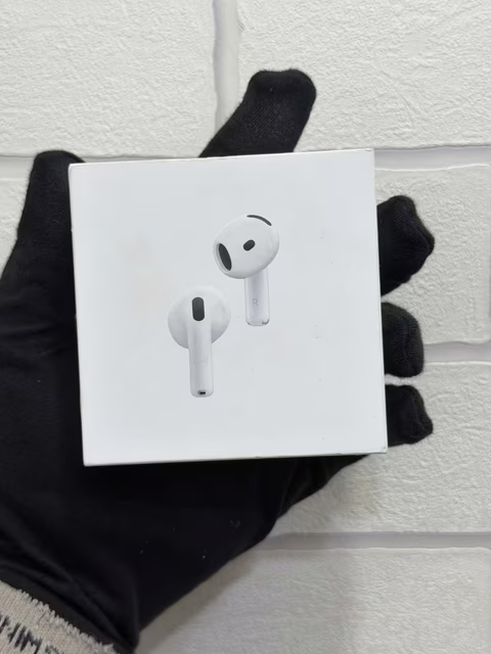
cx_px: 246
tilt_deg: -5.2
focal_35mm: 48
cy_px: 327
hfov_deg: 30.3
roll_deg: +1.7
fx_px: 908
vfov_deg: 39.7
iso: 64
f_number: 1.78
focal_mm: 6.76
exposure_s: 1/100
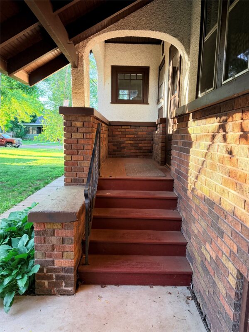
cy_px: 166
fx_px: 230
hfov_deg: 56.8
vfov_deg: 71.6
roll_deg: -2.0
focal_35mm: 24
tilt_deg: -6.2
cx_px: 124
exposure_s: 1/225
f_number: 1.78
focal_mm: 6.76
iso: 200
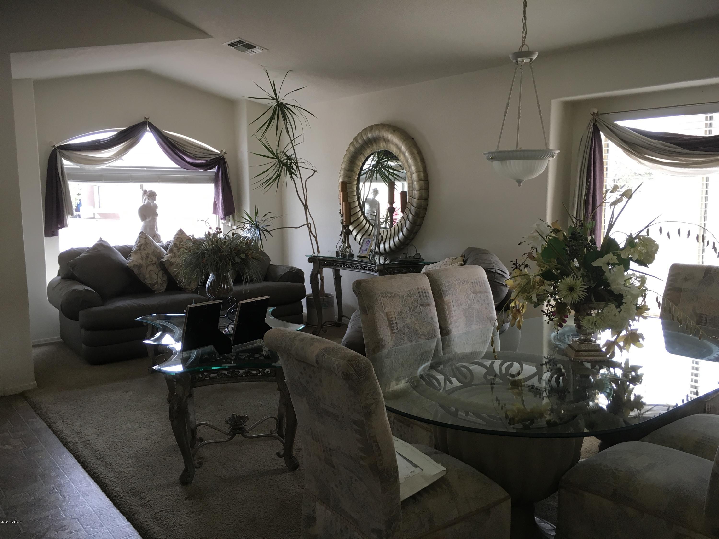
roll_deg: +0.6
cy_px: 270
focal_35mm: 29
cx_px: 360
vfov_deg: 48.2
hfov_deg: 61.7
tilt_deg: -7.3
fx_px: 602
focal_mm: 4.15
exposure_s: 1/30
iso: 25
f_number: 2.2
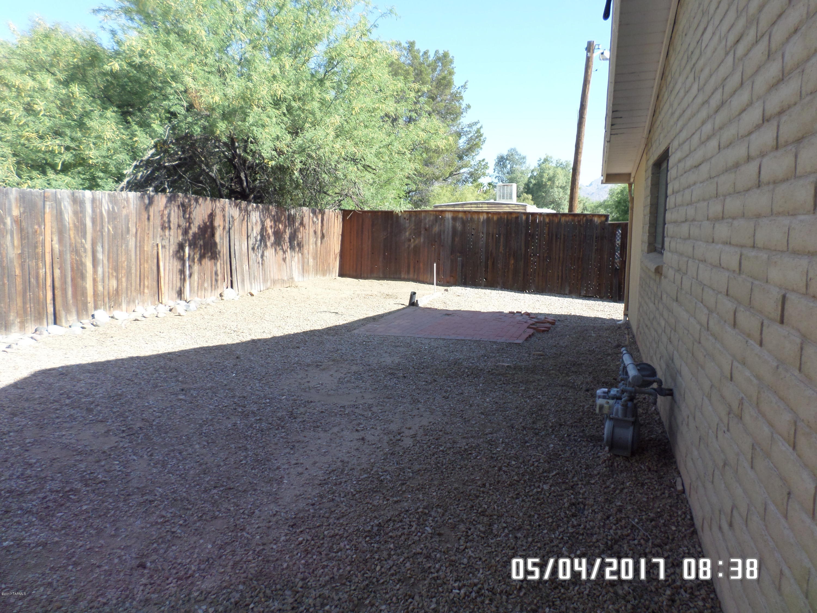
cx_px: 408
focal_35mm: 25
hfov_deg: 69.4
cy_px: 306
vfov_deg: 54.9
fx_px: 590
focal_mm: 4.5
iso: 80
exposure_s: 1/350
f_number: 2.5
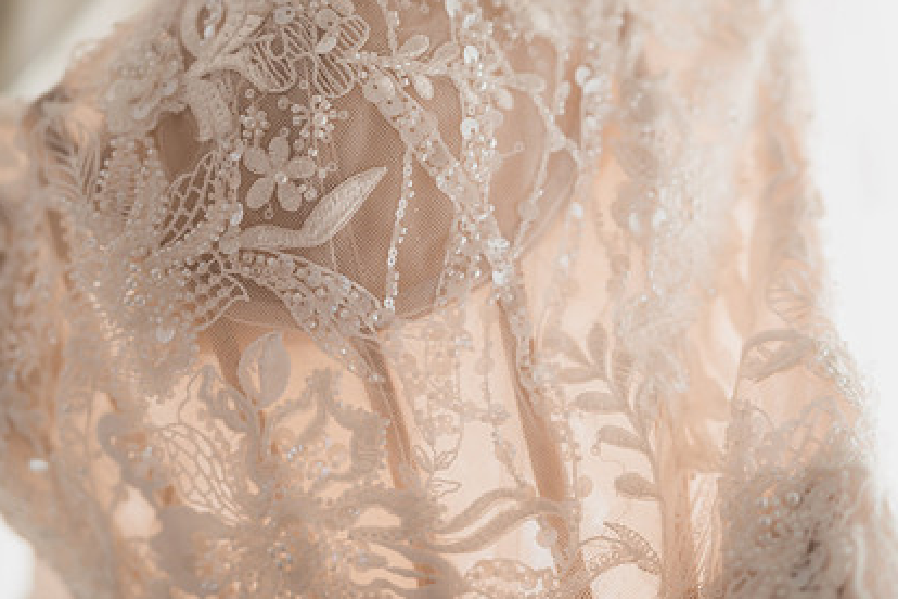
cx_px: 469
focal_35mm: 70
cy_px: 222
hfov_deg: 28.8
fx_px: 1746
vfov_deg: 19.4
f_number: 1.4
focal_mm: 50
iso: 400
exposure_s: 1/125
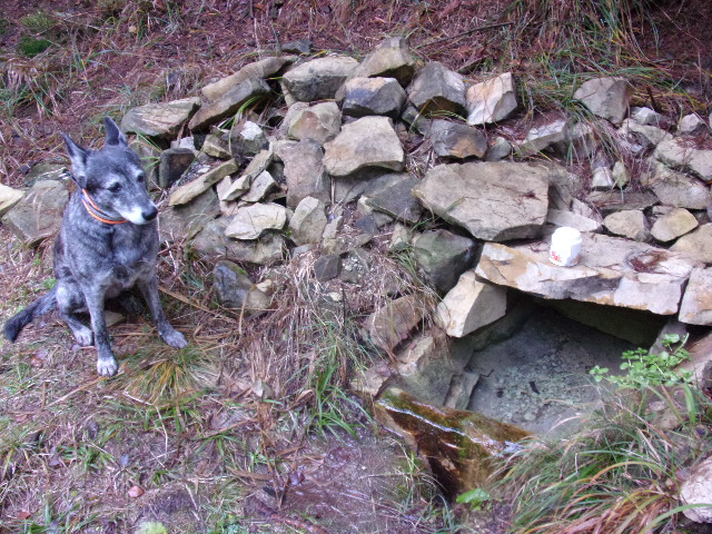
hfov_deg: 55.4
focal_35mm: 33
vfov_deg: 42.9
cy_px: 267
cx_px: 356
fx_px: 679
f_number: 3.7
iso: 339
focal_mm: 5.9
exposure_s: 1/17
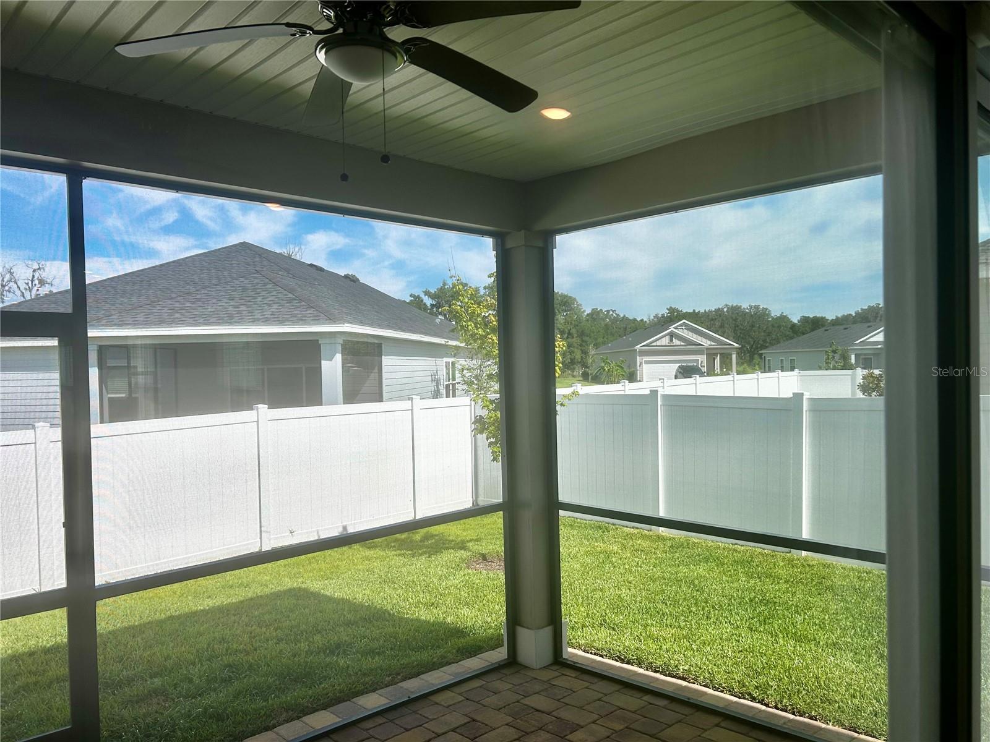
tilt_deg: -1.5
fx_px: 744
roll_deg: +2.0
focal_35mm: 26
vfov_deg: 53.1
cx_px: 495
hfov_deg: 67.3
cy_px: 371
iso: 50
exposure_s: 1/2045
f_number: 1.5
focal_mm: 5.7
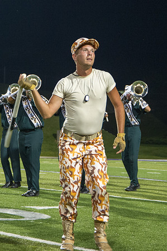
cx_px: 86
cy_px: 82
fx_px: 932
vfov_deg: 15.3
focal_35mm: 134
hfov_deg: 10.2
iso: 4500
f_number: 5.3
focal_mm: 66
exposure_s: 1/160
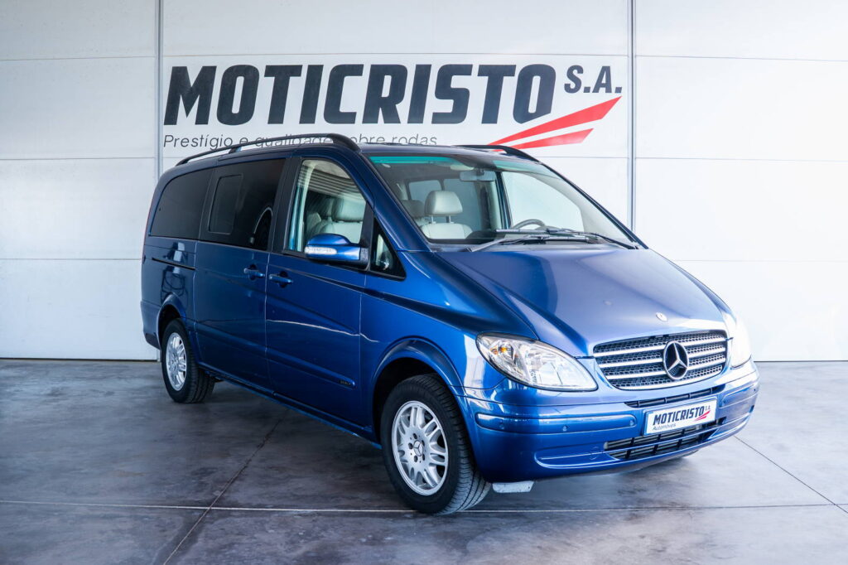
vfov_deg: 36.8
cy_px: 282
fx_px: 848
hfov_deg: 53.1
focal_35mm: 36
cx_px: 424
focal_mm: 24
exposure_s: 1/320
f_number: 3.2
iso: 640
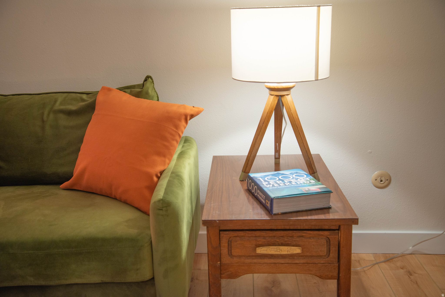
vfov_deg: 31.9
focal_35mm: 42
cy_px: 148
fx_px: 519
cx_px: 222
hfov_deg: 46.4
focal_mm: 42
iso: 560
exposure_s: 1/13
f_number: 4.2
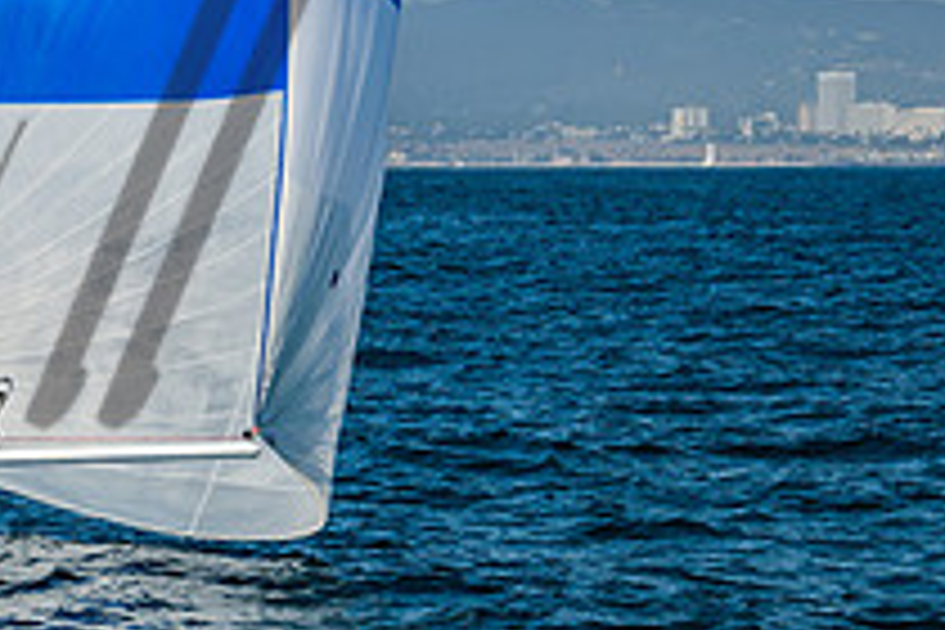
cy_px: -246
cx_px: -285
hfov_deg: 9.6
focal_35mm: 211
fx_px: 5538
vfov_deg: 6.4
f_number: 6.3
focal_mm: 69
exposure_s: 1/400
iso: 160
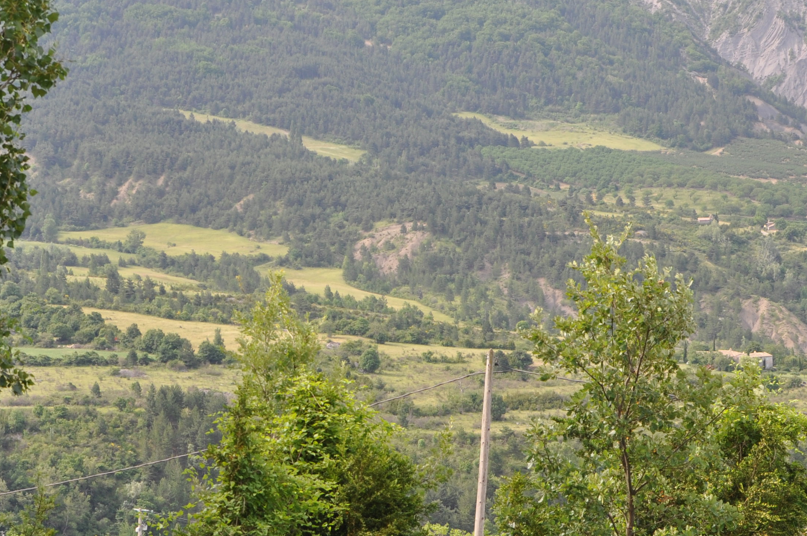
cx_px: 327
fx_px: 2306
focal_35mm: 103
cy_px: 323
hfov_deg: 19.8
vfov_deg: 13.3
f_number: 6.3
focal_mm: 35
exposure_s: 1/160
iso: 200
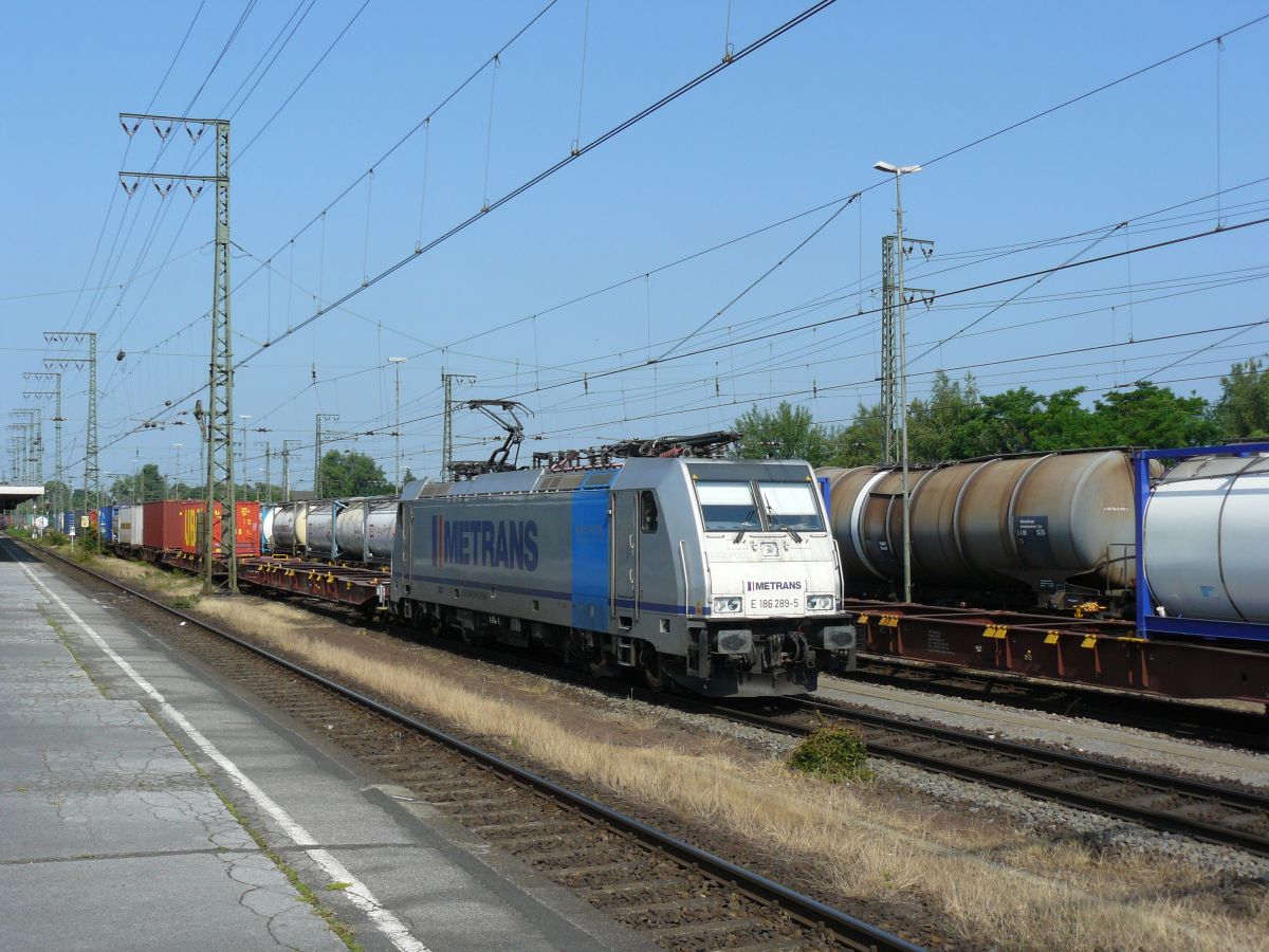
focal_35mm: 42
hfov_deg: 44.8
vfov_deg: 34.3
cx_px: 634
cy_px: 476
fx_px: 1540
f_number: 4
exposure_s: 1/1000
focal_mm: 7
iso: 100
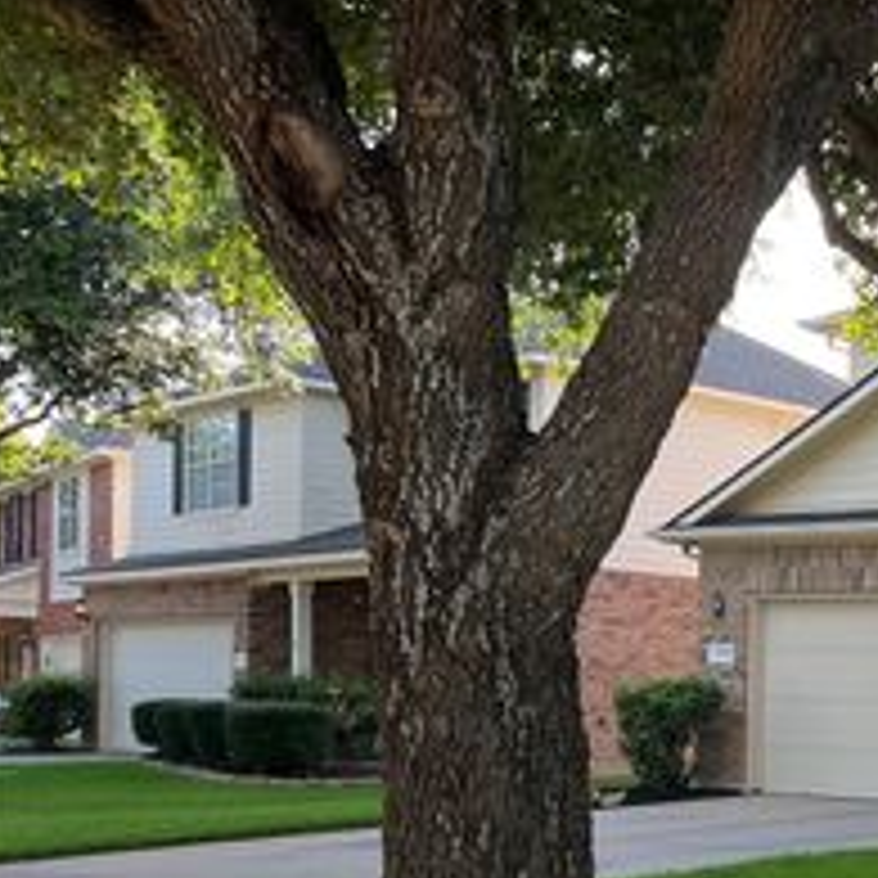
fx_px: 1693
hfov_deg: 25.5
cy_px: 727
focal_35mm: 59
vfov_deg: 28.3
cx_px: 1108
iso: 50
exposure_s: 1/523
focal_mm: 5.7
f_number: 1.5
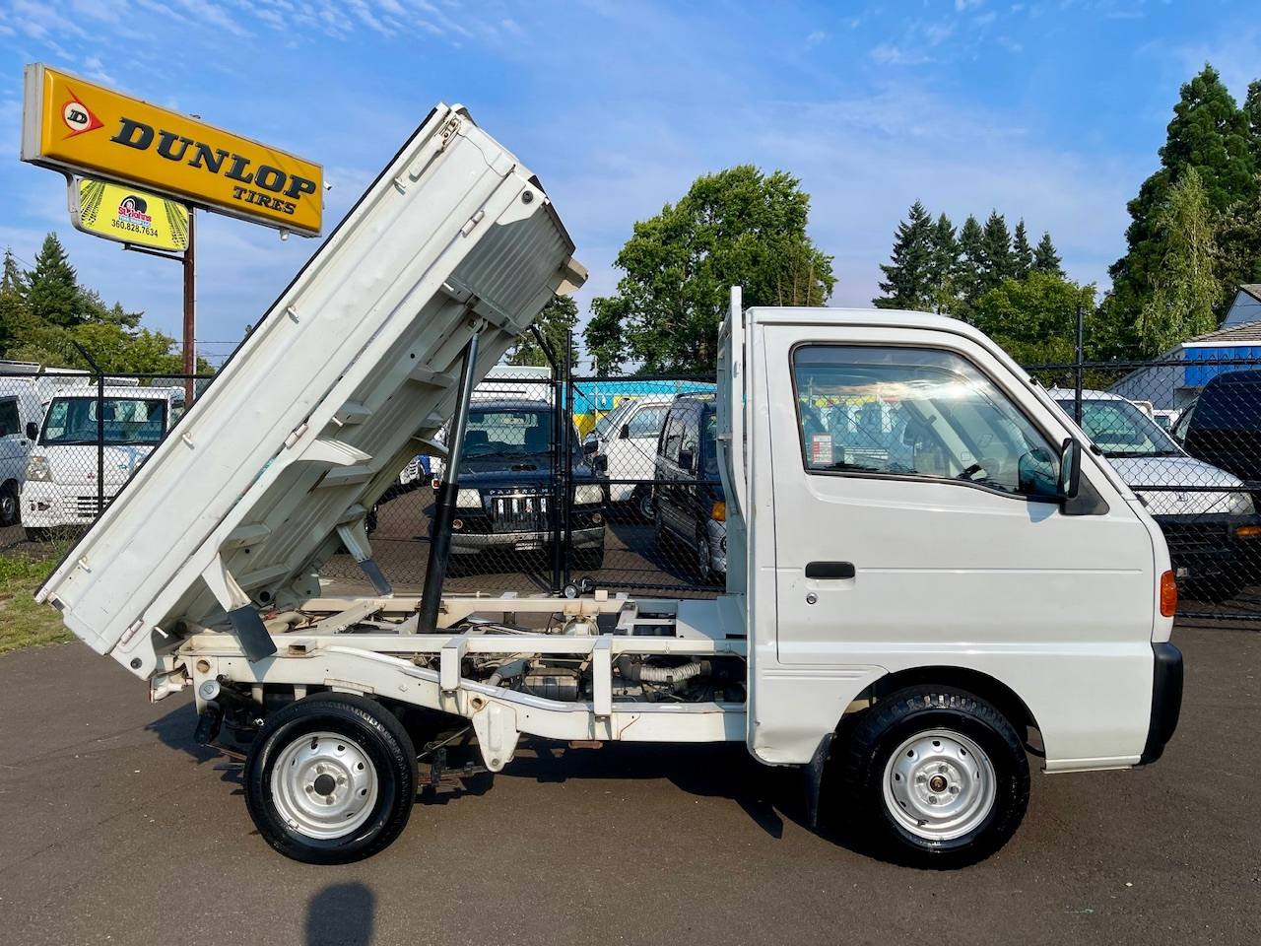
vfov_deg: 54.9
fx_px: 911
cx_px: 630
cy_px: 473
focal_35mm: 25
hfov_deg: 69.4
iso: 32
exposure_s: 1/5128
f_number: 1.6
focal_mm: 5.1
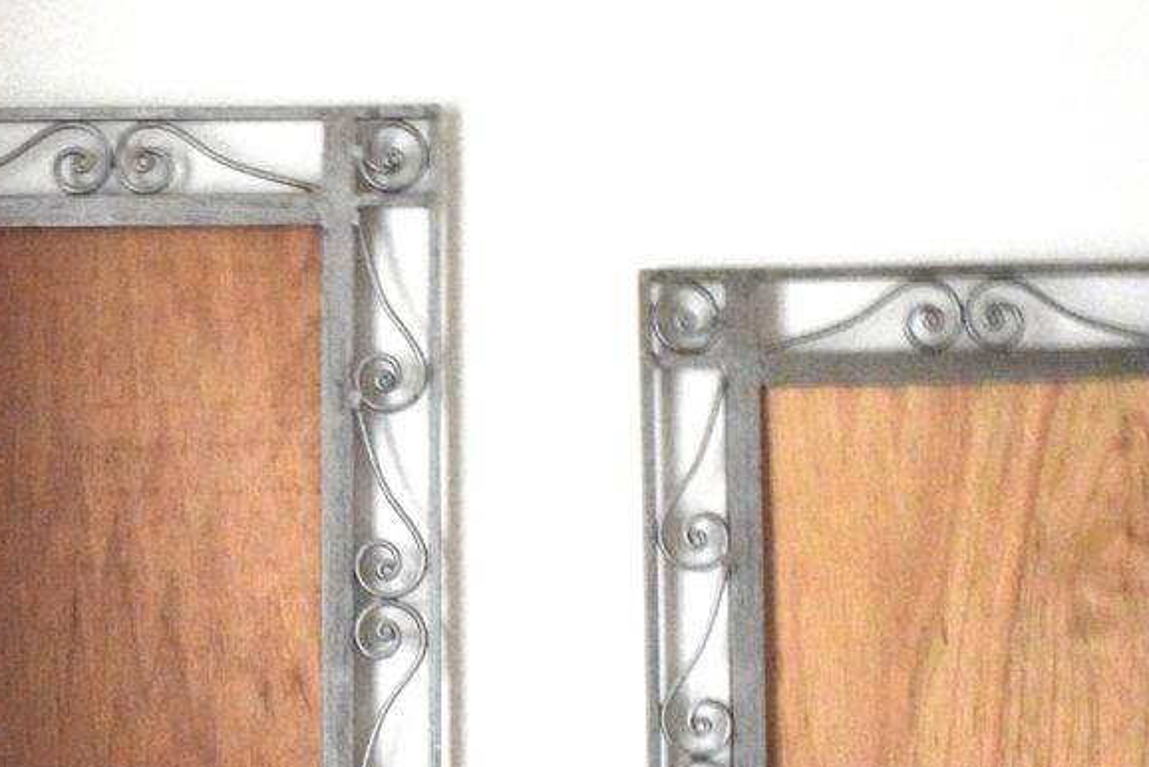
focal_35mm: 66
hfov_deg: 30.2
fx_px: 2101
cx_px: 338
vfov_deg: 20.5
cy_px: 607
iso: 12800
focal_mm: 27
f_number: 22
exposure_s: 1/5
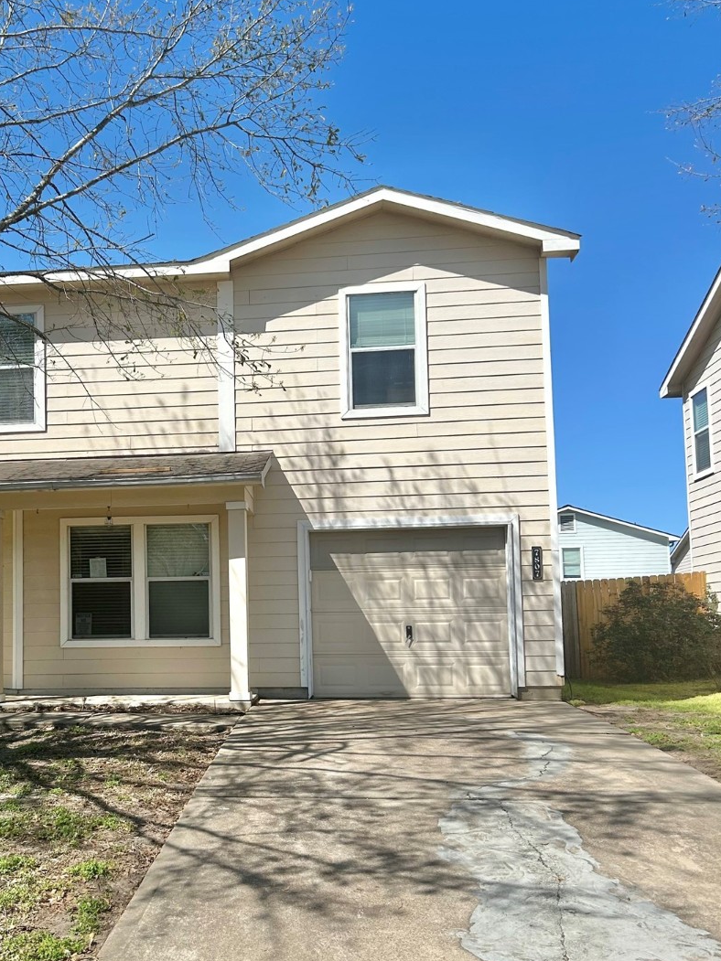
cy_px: 548
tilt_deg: +5.5
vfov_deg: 48.8
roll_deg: +0.6
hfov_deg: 37.0
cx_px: 199
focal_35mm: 38
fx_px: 1056
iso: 50
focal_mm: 5.7
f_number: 1.5
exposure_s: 1/5882
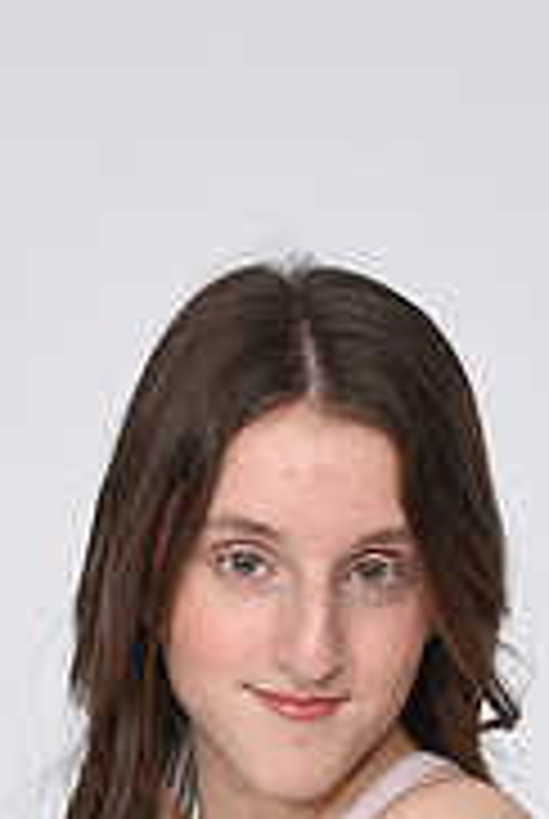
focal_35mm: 175
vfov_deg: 11.3
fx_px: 3988
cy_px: 1228
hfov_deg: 7.9
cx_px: 250
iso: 160
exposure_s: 1/125
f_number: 9
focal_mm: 55
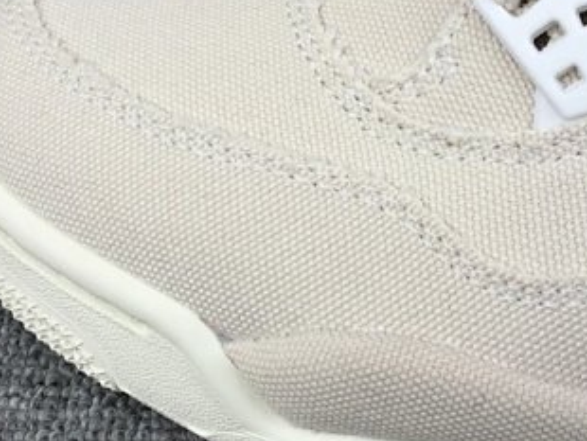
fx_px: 1086
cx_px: 311
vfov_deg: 22.9
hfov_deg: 30.2
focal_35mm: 64
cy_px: 157
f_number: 2.4
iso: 25
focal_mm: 3.3
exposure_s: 1/702
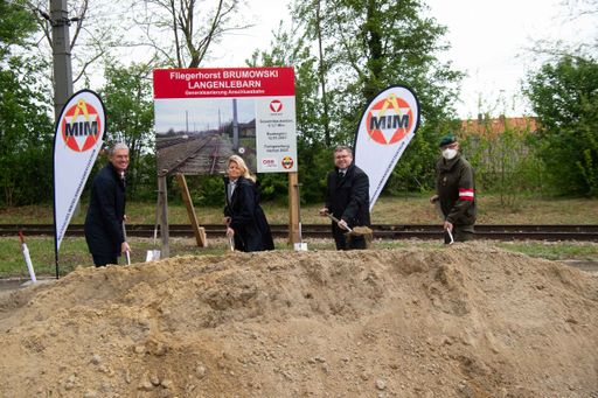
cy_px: 199
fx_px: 581
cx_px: 299
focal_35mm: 35
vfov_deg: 37.8
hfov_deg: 54.4
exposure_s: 1/800
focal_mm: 35
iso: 800
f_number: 6.3
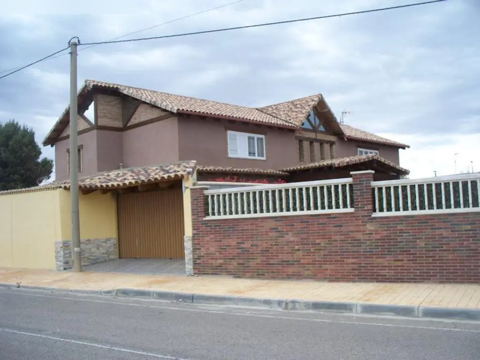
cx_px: 240
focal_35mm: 36
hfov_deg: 51.4
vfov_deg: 39.7
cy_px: 180
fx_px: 499
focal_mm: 7.54
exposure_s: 1/320
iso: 80
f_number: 2.8
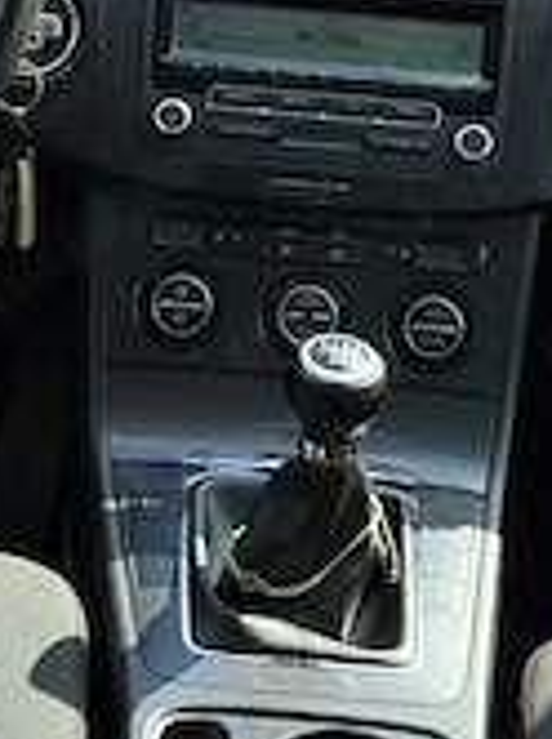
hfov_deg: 12.7
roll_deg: -3.5
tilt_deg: -15.3
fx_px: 2473
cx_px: 209
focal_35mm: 116
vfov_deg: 16.6
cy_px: -9
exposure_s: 1/1203
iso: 64
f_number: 1.78
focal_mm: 6.76
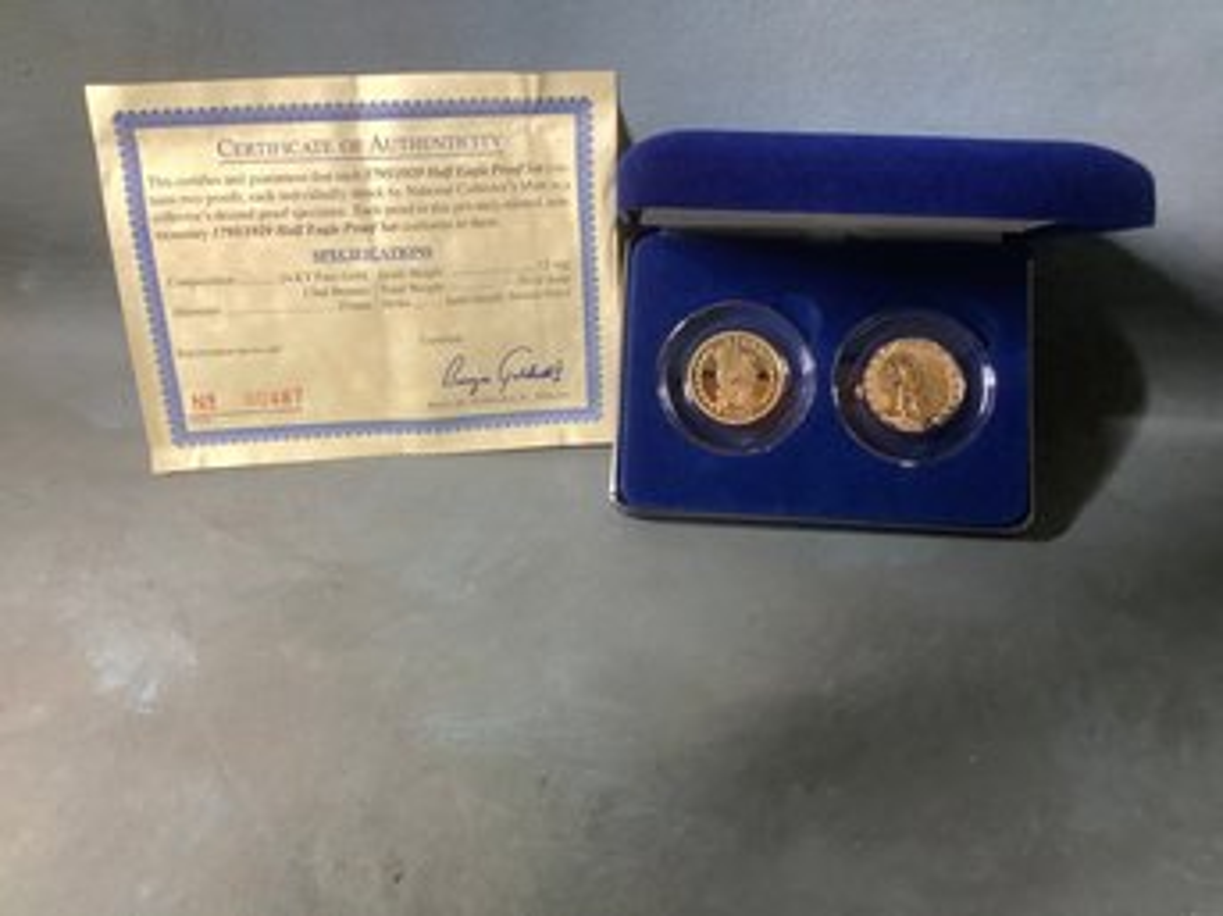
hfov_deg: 58.4
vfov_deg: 45.4
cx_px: 612
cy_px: 458
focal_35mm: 31
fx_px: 1095
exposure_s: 1/50
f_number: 2.4
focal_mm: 3.3
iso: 250
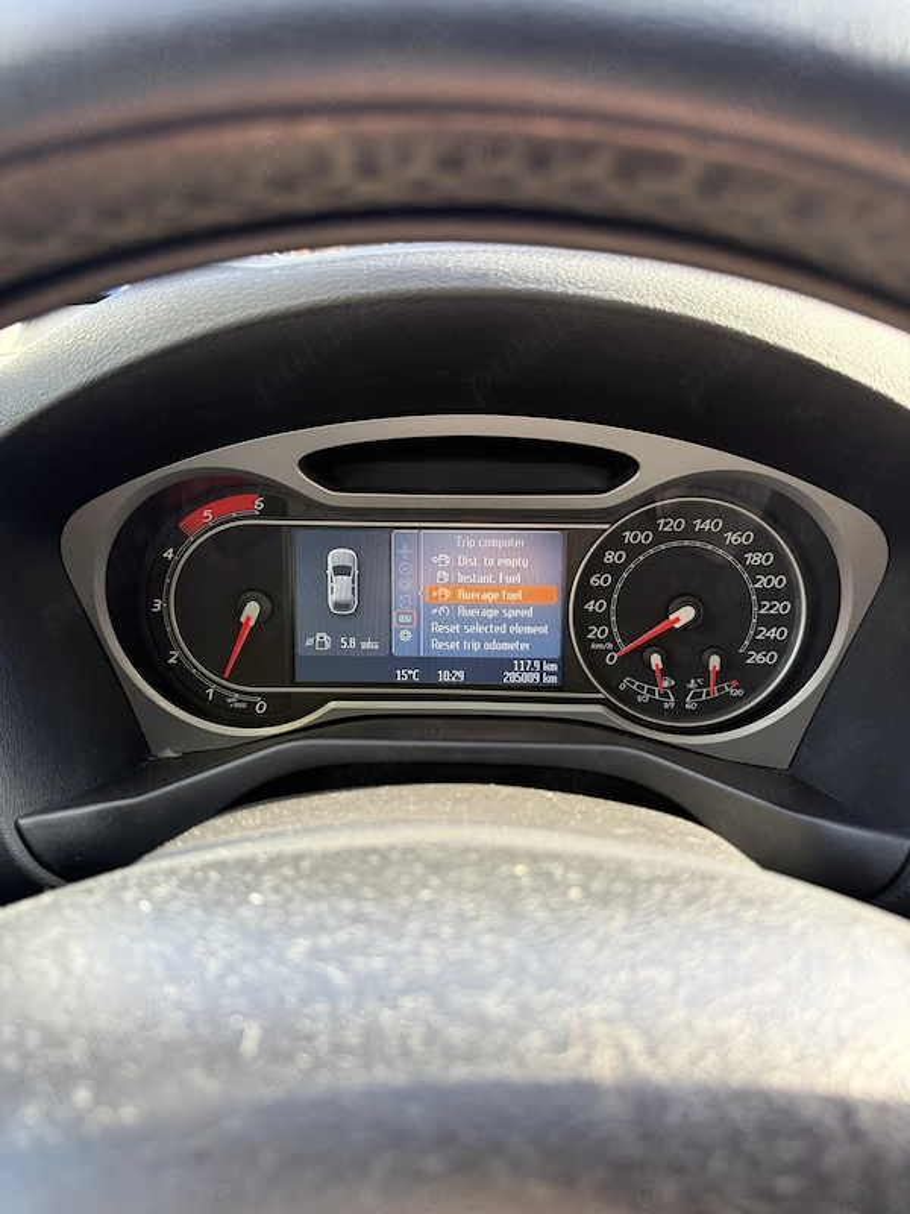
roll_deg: -0.5
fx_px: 841
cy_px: 607
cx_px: 455
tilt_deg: -20.9
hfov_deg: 56.8
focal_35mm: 24
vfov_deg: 71.6
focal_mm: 6.76
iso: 160
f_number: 1.78
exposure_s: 1/128
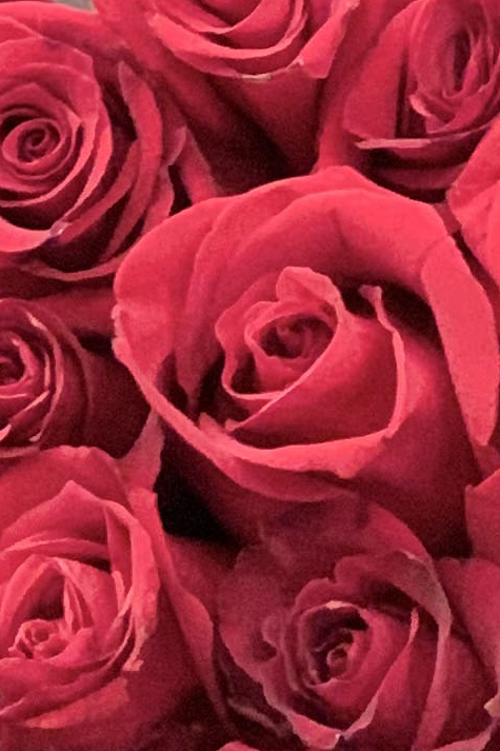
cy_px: 789
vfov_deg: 6.7
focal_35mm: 306
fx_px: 6378
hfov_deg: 4.5
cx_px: 789
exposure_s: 1/40
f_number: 2.4
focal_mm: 6
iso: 320
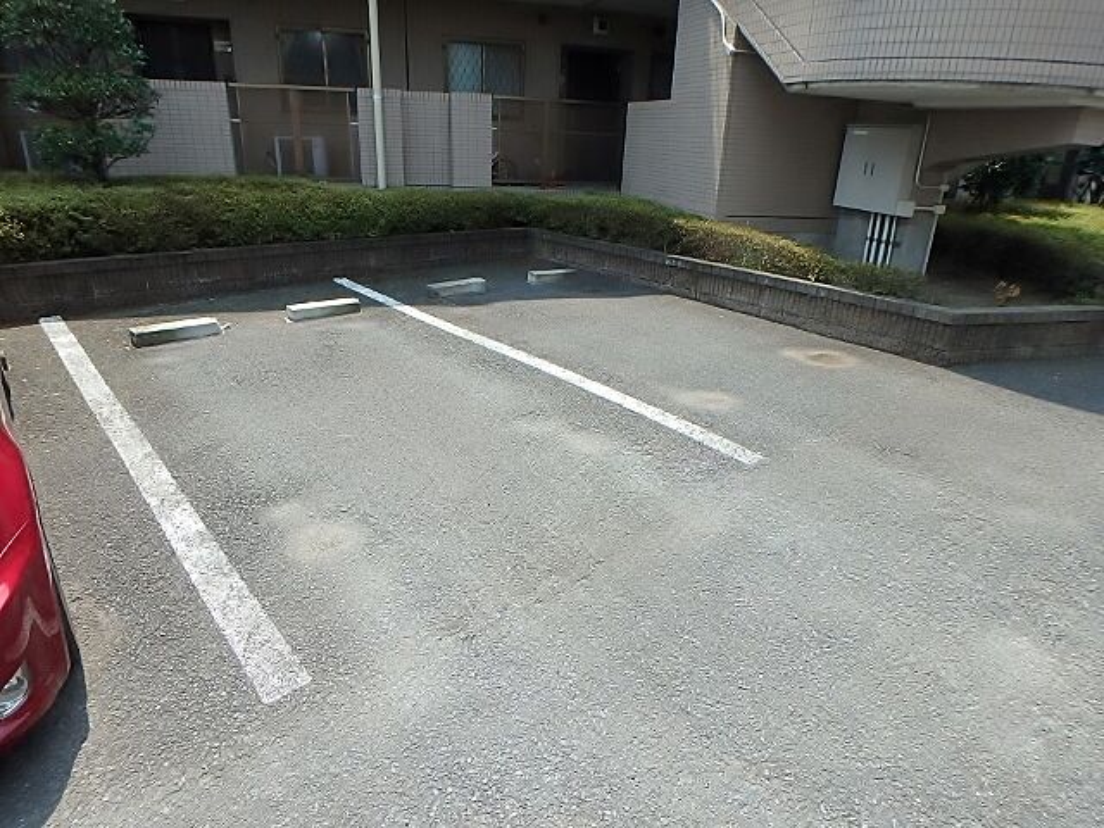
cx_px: 552
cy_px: 414
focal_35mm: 21
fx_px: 670
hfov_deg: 79.0
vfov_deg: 63.4
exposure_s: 1/500
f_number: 3.5
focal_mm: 3.7
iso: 125
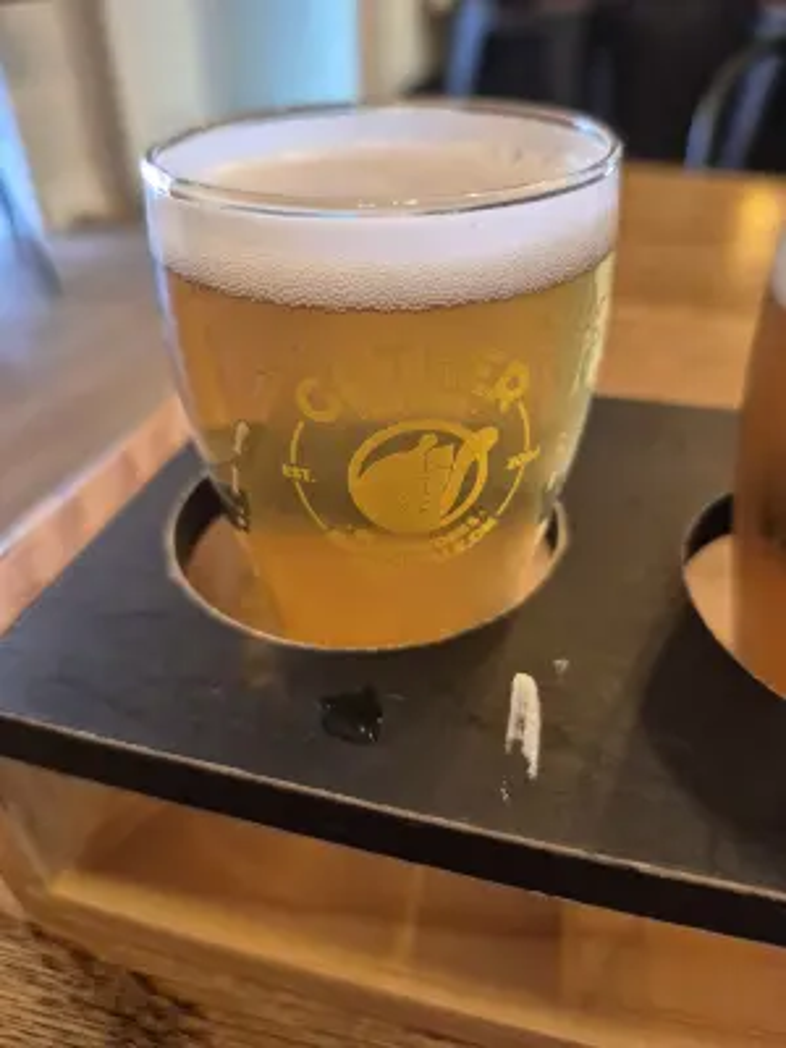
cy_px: 524
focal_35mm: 23
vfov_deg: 73.9
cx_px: 393
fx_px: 696
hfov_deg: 58.9
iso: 800
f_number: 1.8
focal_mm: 5.4
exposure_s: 1/60
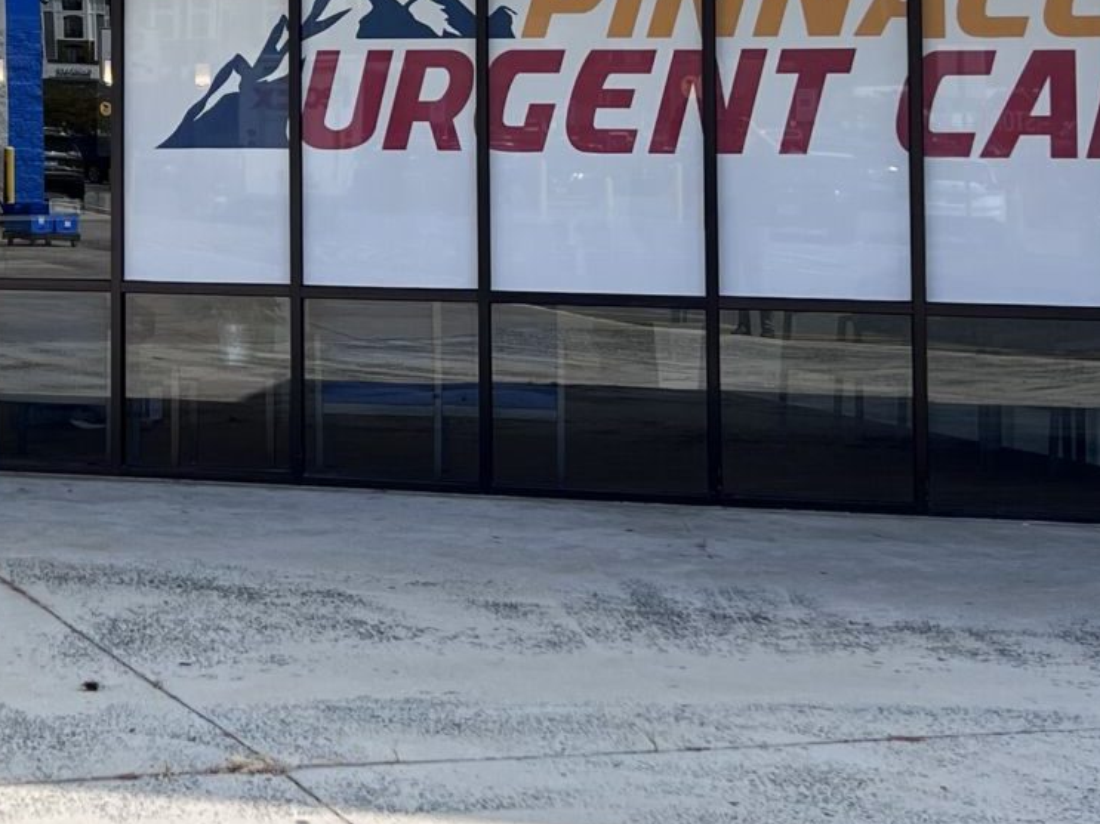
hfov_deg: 22.4
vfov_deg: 17.1
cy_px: -15
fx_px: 2669
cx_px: 4
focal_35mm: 84
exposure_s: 1/2632
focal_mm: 5.7
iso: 50
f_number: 1.5
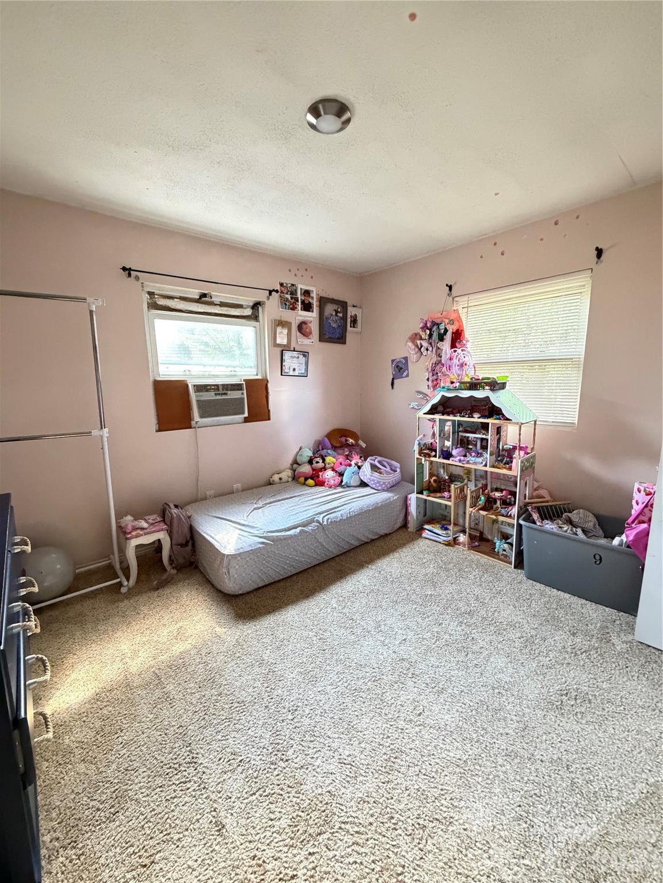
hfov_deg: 85.7
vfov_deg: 102.1
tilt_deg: -10.4
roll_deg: +0.7
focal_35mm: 14
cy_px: 442
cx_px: 332
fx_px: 358
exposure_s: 1/40
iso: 1000
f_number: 2.2
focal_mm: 2.22
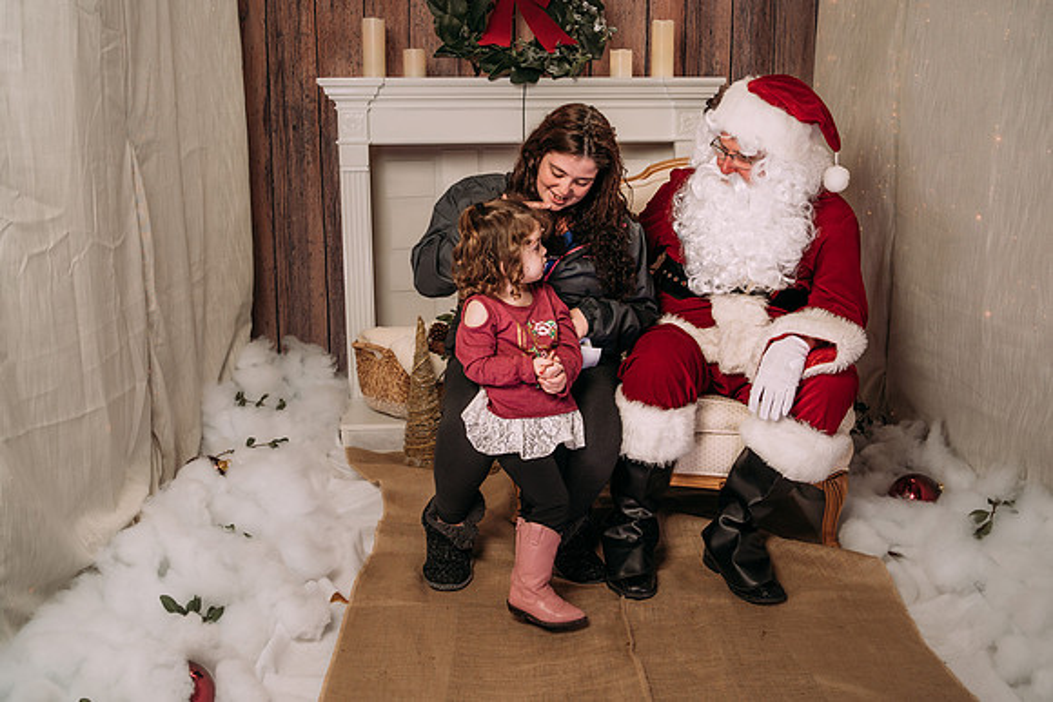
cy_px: 331
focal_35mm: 38
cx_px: 552
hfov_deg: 50.5
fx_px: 1115
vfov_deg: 35.0
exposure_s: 1/100
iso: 100
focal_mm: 35
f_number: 5.6
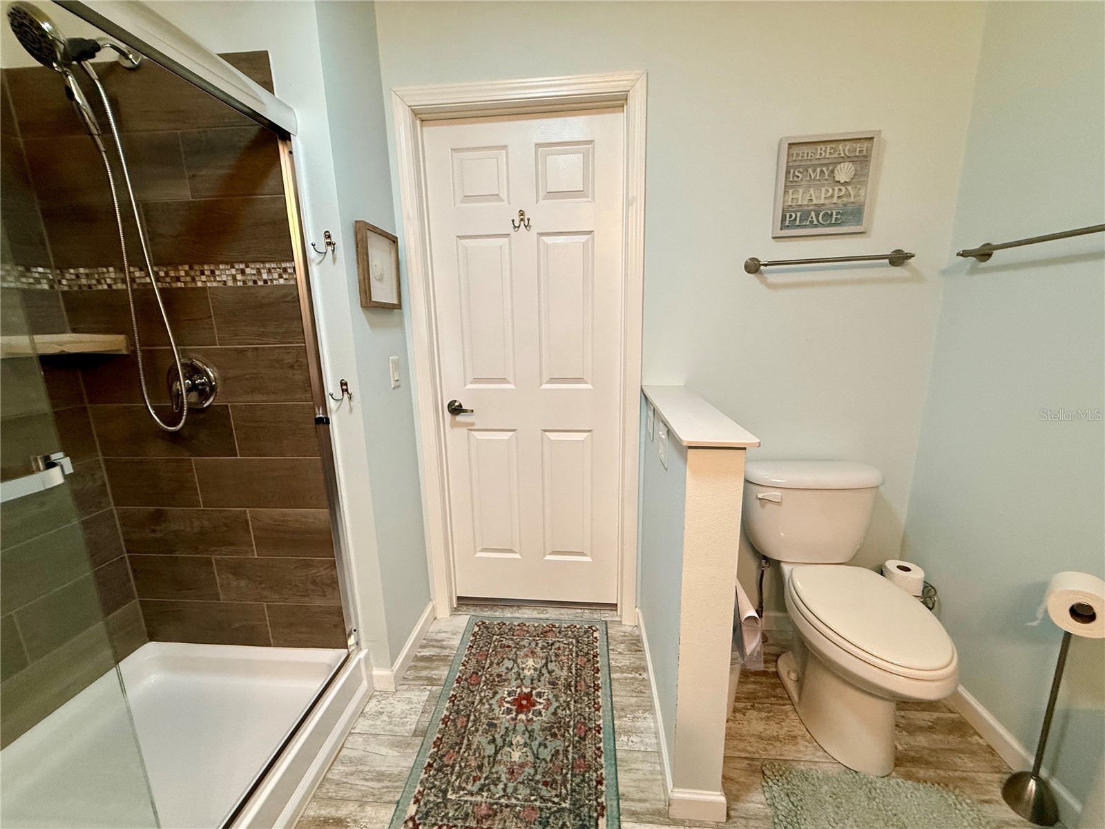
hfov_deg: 102.1
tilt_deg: -11.6
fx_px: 447
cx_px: 552
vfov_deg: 85.7
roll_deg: +1.5
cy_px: 414
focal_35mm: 14
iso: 320
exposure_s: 1/60
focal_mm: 2.22
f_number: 2.2
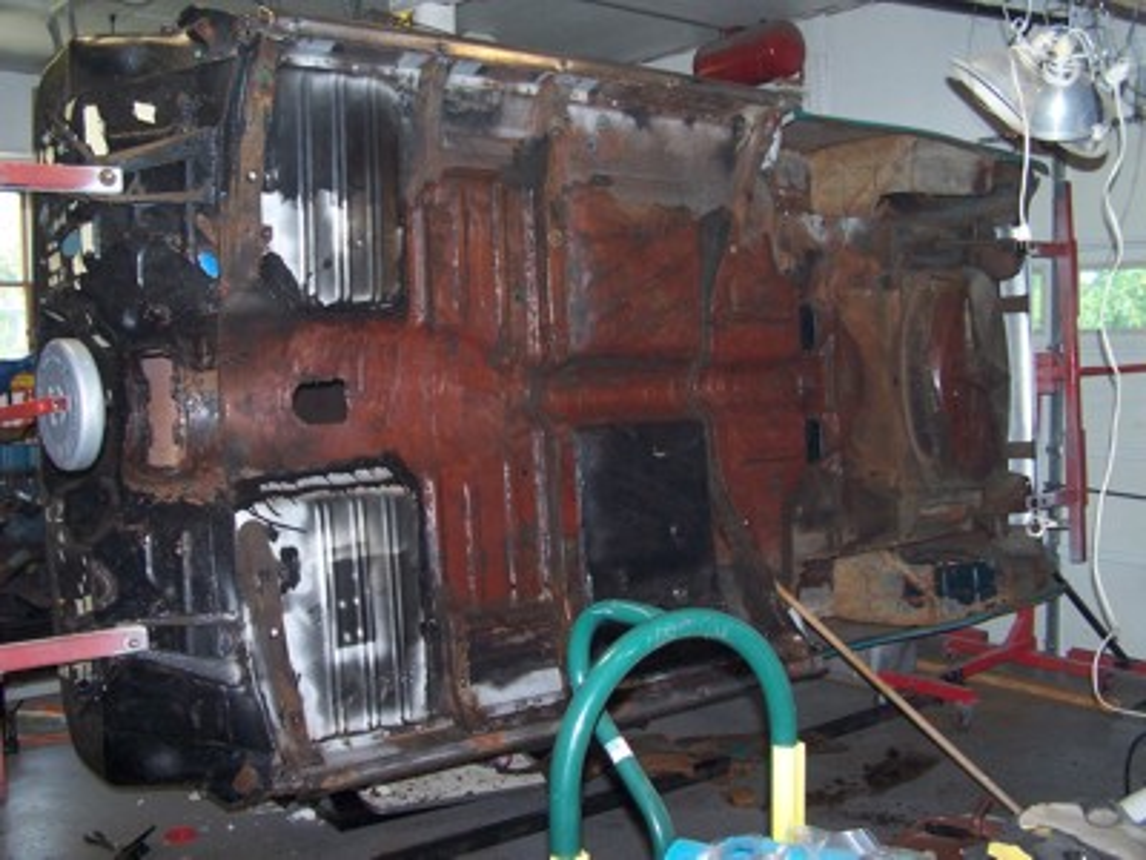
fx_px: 1258
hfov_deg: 49.0
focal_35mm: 38
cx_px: 573
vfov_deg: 37.7
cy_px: 430
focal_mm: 6.3
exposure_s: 1/60
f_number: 2.8
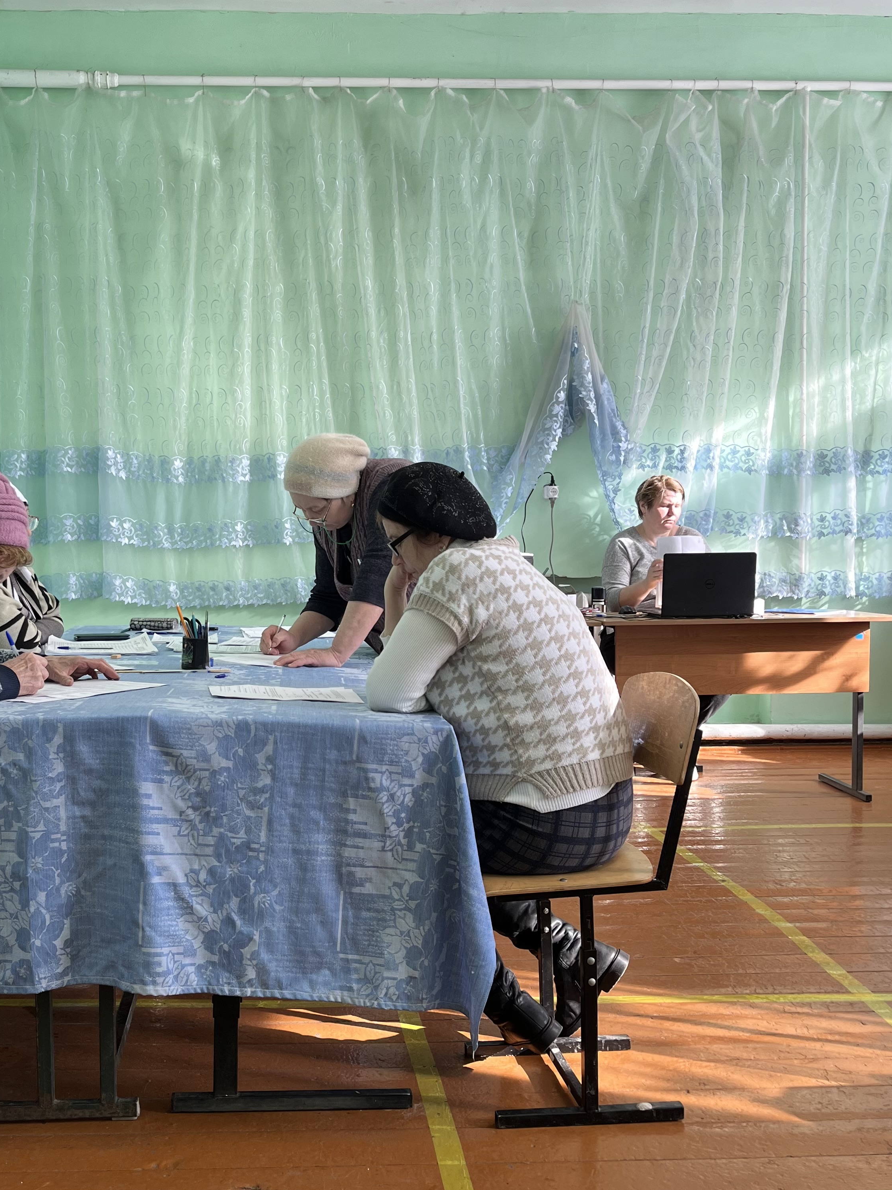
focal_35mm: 35
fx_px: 1203
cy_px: 623
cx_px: 331
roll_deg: +0.3
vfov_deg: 52.6
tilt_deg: -4.3
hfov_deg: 40.4
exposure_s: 1/105
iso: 32
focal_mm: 5.1
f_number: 1.6
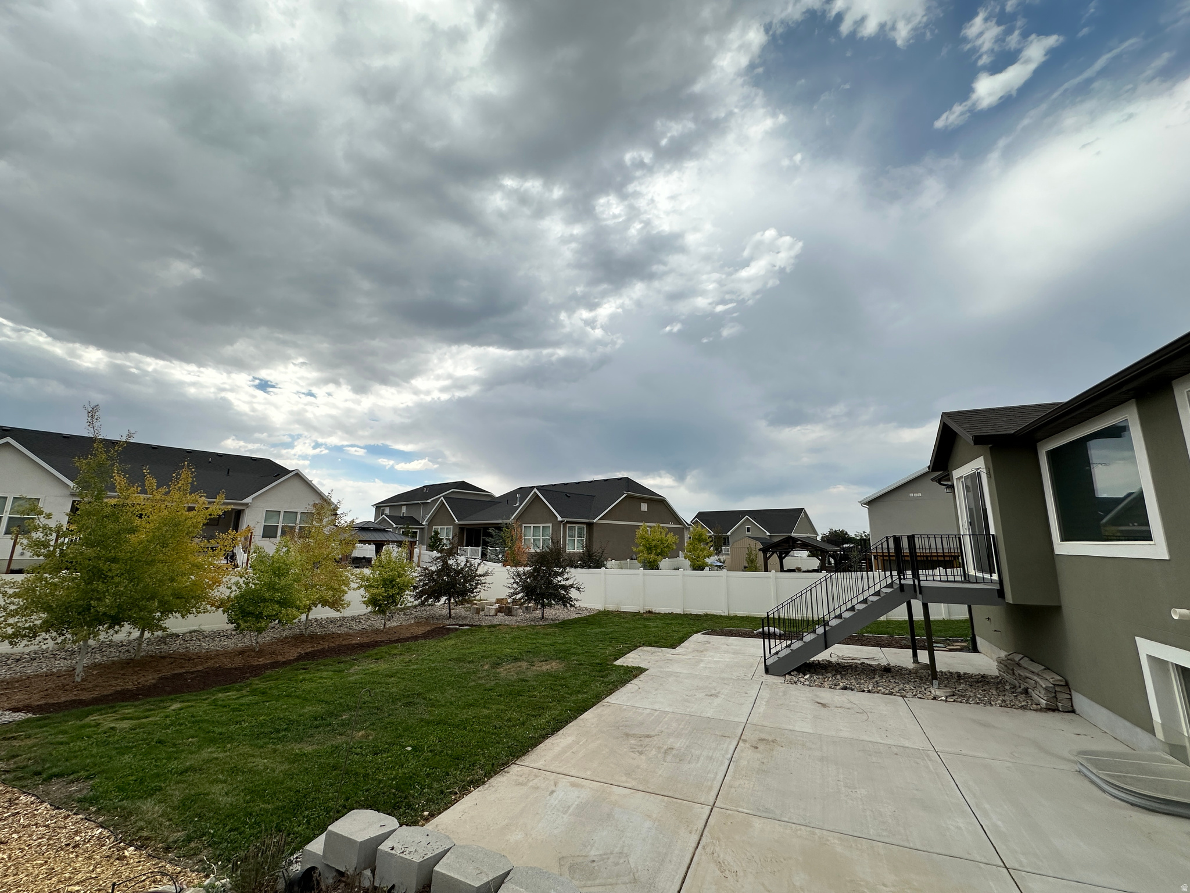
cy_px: 446
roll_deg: -0.7
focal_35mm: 14
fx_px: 481
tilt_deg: +10.6
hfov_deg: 102.1
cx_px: 595
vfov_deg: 85.7
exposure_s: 1/3401
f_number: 2.2
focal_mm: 2.22
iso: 50
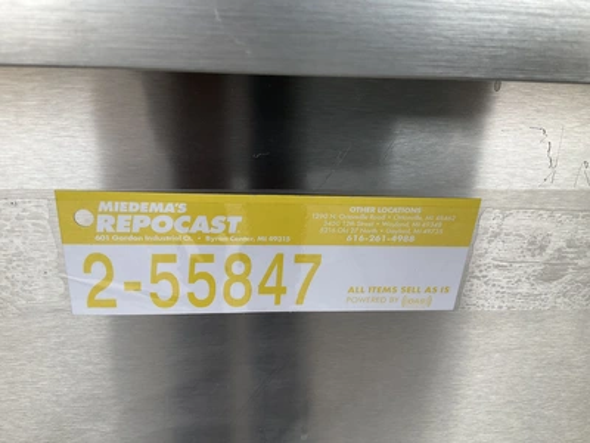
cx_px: 295
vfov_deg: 48.2
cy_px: 222
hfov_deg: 61.7
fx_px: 494
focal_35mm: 29
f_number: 1.8
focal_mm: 3
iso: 20
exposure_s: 1/243
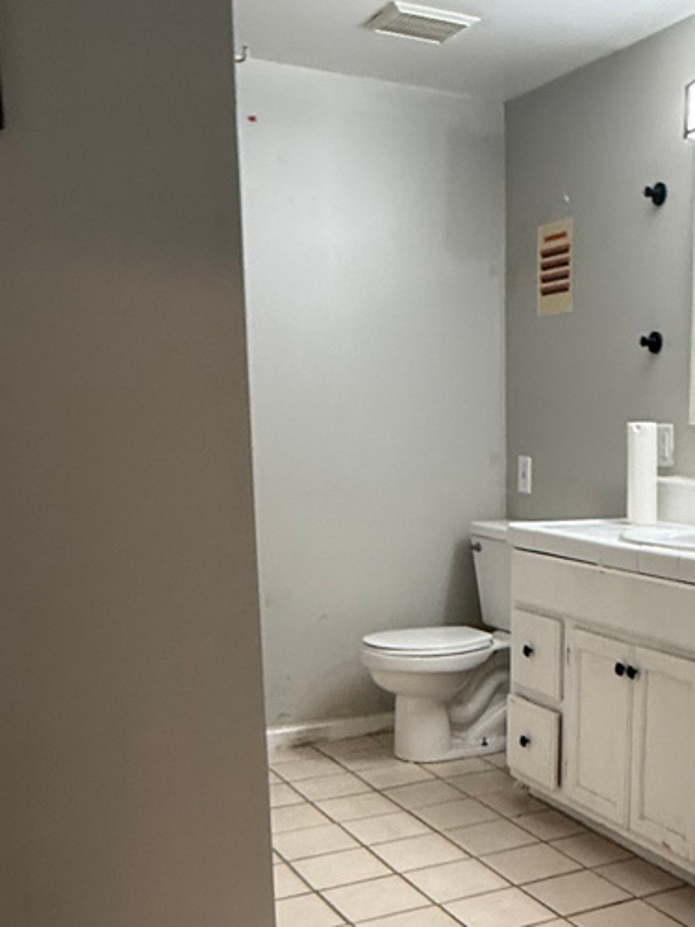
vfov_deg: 42.7
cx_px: 582
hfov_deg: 32.4
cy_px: 679
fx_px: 1151
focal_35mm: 43
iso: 200
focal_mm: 2.22
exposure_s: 1/60
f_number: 2.2
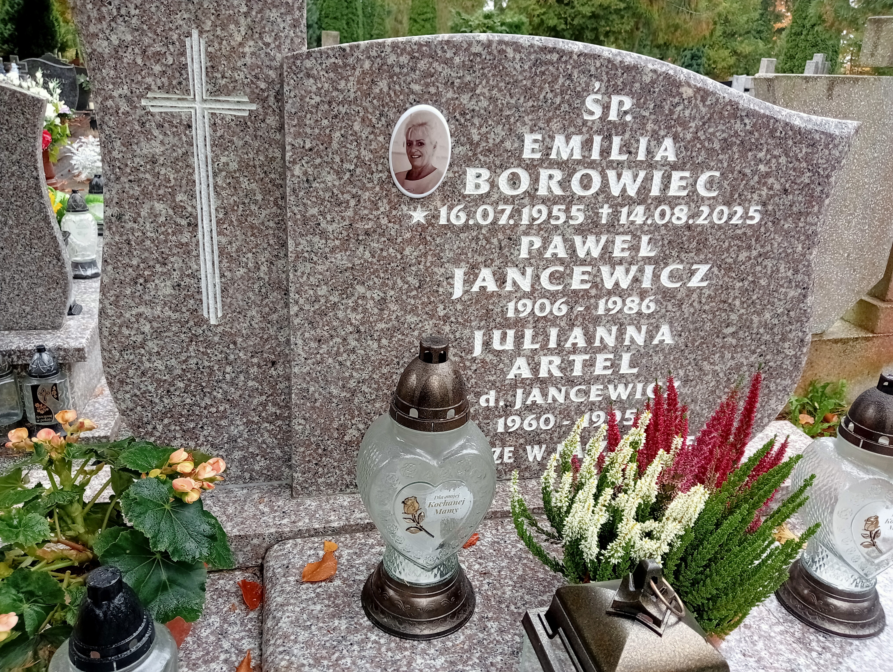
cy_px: 336
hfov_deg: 63.4
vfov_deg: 49.9
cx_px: 446
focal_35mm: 28
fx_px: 723
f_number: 1.8
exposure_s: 1/33.3
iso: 425
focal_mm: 4.04
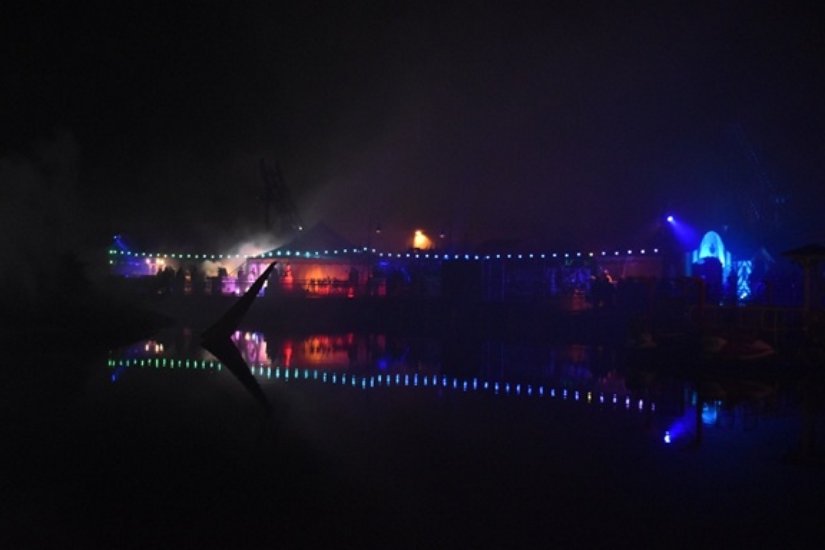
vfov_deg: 29.9
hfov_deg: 43.6
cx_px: 412
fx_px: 1031
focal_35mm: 45
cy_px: 275
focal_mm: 30
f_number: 4.2
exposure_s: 1/30
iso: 3200
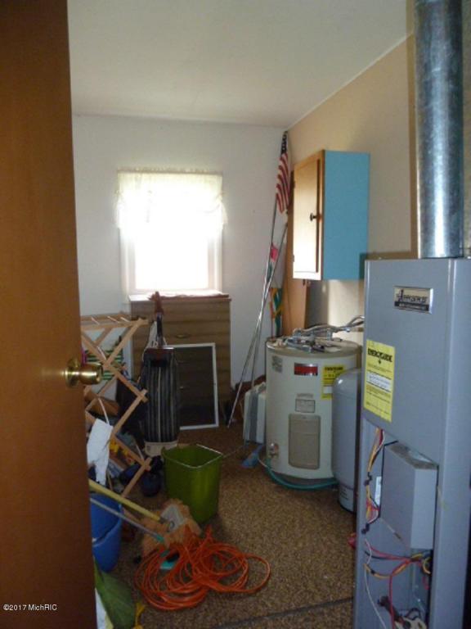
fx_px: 454
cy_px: 314
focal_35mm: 25
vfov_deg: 69.4
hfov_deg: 54.9
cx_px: 236
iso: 400
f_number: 3.3
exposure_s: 1/30
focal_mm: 4.1
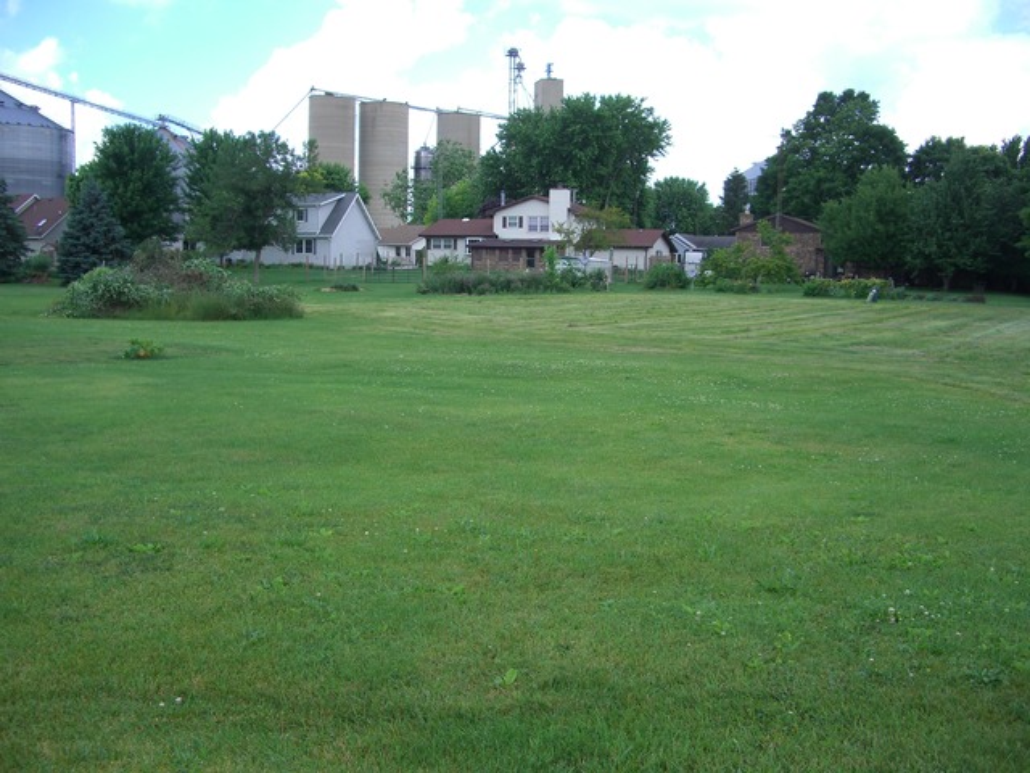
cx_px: 515
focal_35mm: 38
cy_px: 386
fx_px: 1131
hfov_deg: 49.0
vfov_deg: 37.7
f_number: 2.8
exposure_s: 1/400
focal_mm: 7.9
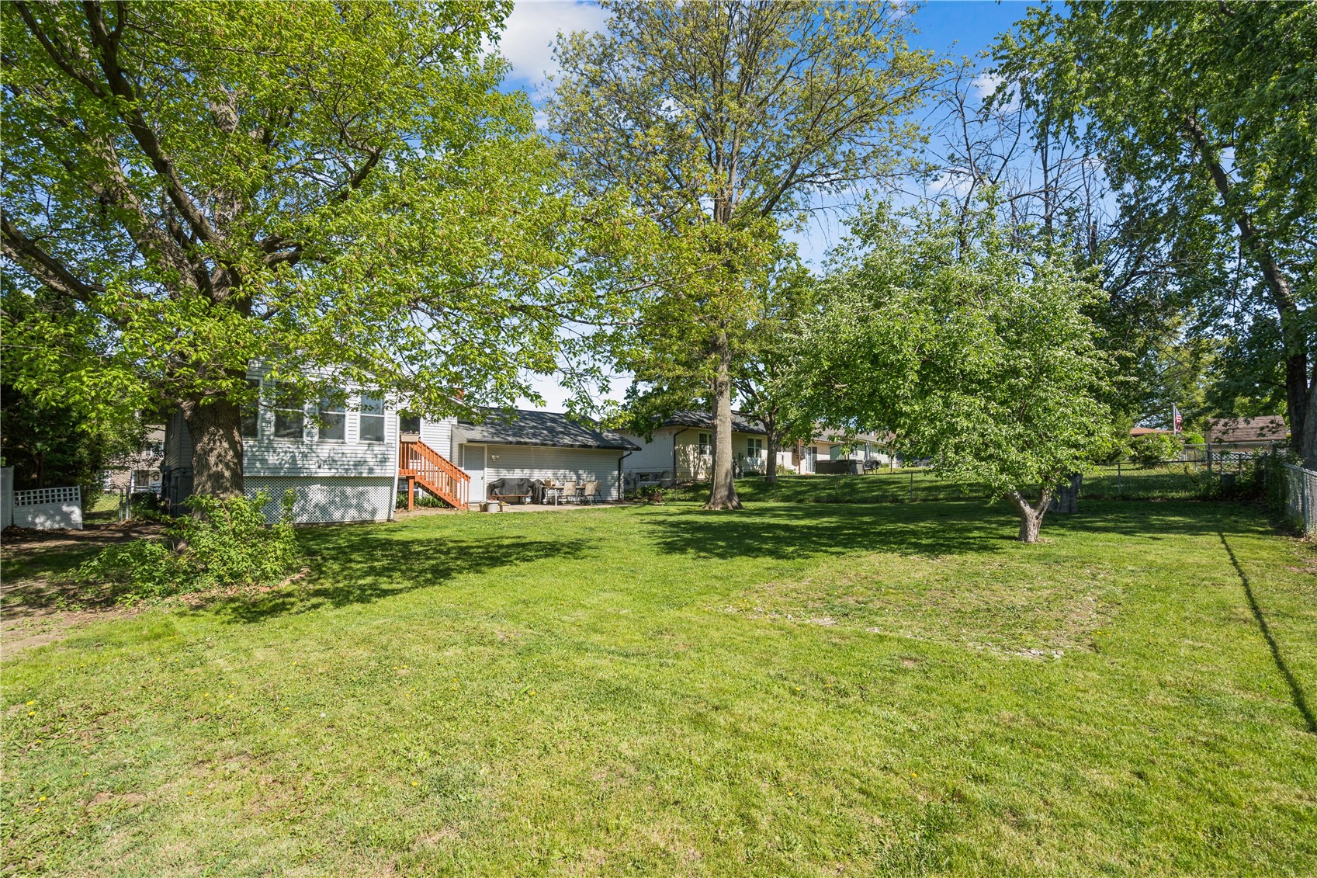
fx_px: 585
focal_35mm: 16
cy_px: 439
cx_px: 658
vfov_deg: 73.7
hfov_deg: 96.7
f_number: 8
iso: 400
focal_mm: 16
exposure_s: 1/800
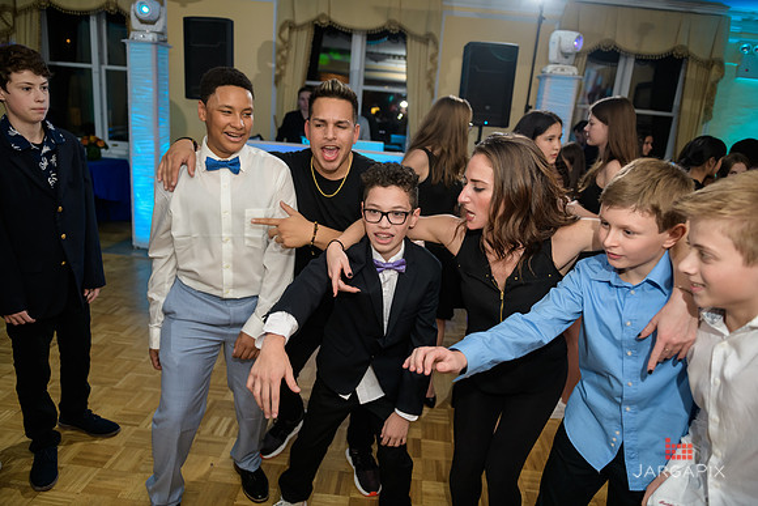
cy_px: 253
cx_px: 379
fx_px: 505
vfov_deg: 53.2
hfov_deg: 73.7
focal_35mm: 24
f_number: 3.2
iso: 800
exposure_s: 1/125
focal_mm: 24
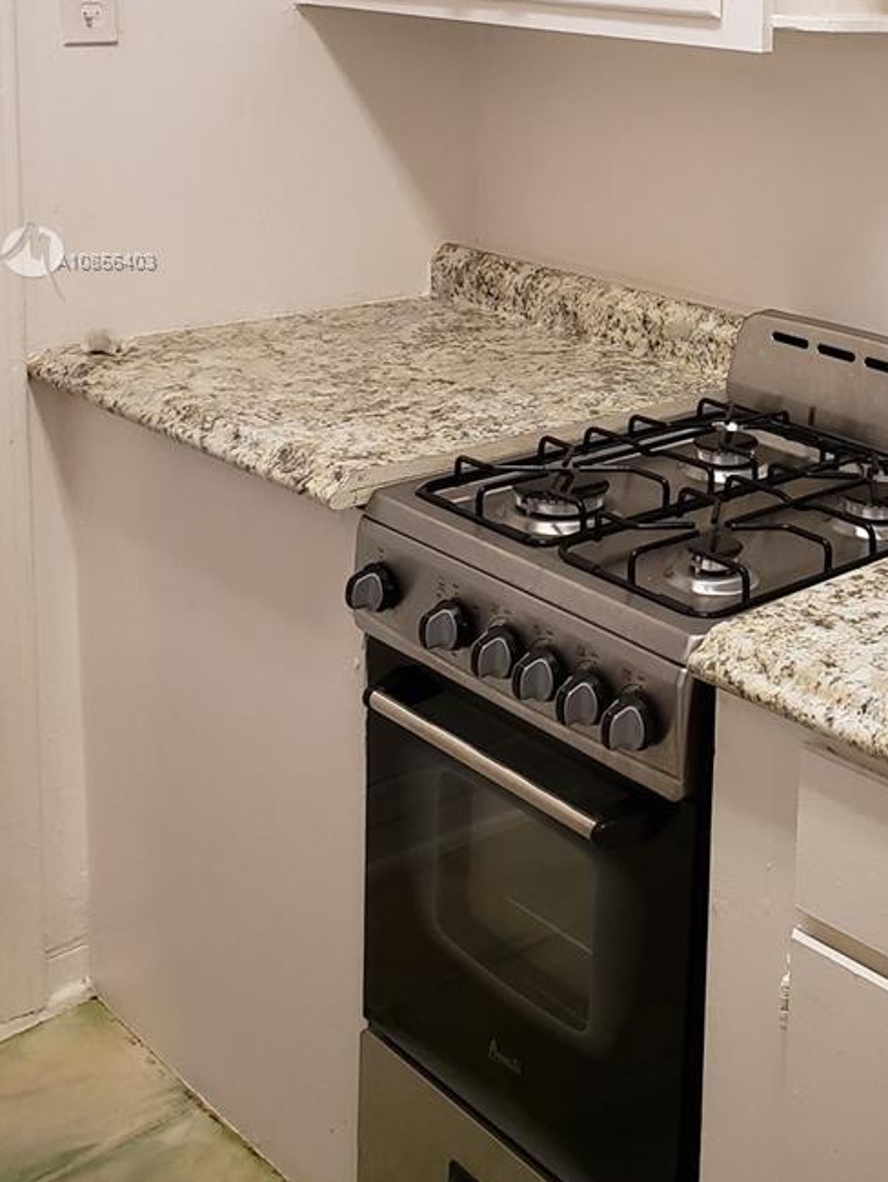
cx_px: 812
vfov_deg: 38.4
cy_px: 262
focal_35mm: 48
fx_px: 1641
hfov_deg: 29.0
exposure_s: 1/60
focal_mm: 4.3
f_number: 2.4
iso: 250
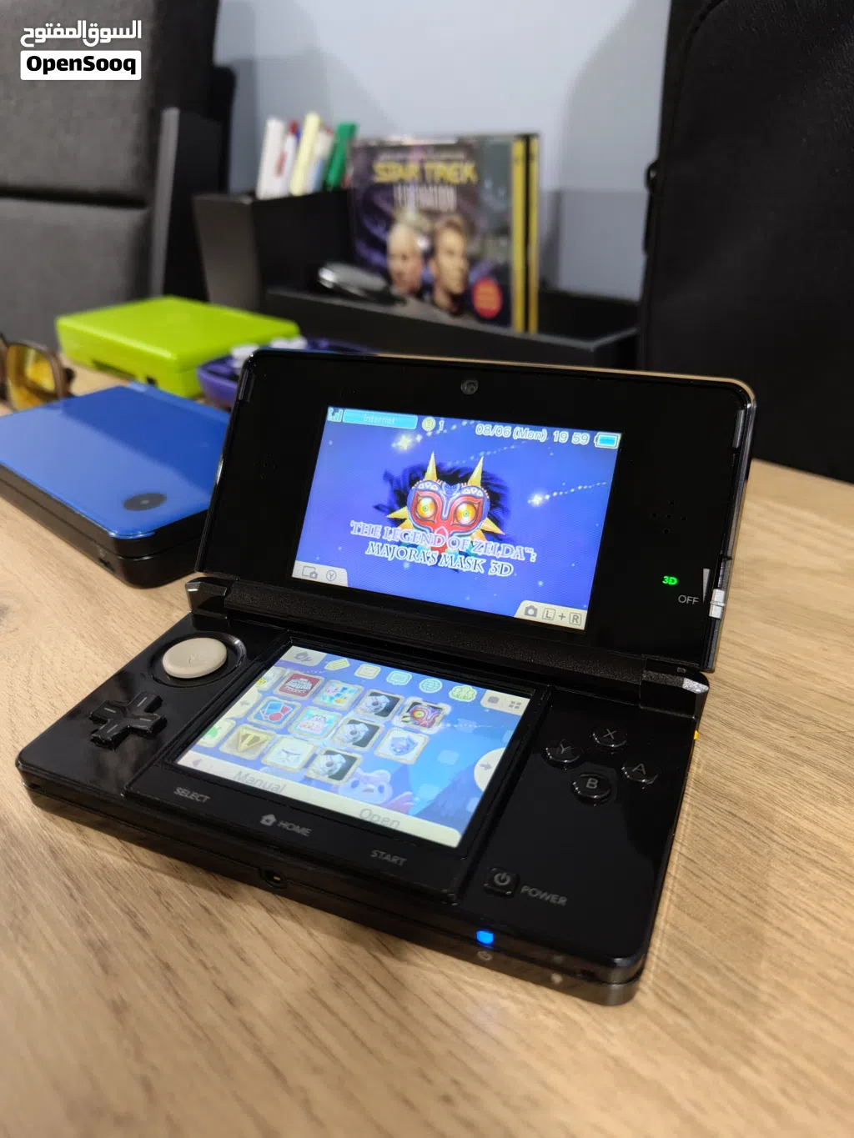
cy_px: 569
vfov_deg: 73.9
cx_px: 427
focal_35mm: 23
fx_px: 756
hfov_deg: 58.9
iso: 50
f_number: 1.88
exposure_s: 1/105
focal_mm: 5.59
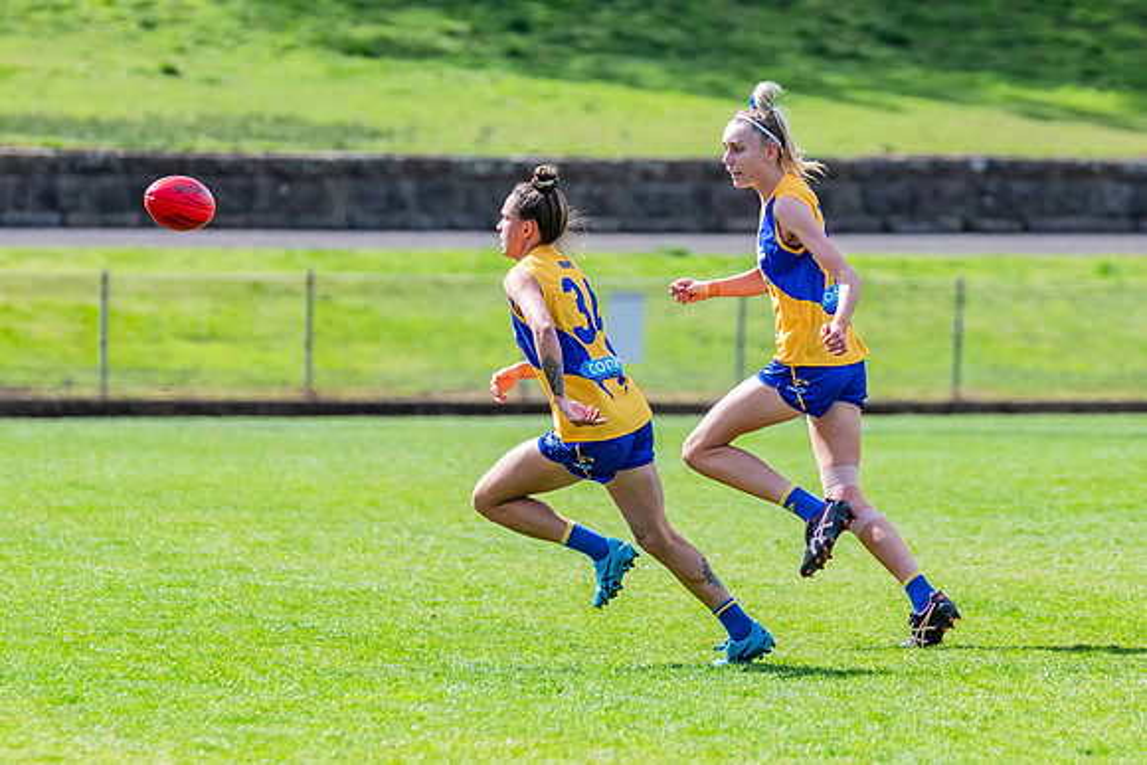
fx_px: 15715
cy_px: 321
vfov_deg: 2.8
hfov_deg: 4.2
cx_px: 530
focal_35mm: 493
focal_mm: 360
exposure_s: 1/1600
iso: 800
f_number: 7.1
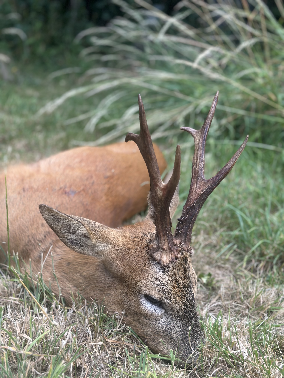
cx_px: 142
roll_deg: -6.8
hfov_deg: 30.3
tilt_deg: -14.5
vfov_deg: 39.7
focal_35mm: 48
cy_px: 189
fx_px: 525
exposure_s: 1/524
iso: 80
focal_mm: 6.86
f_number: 1.78
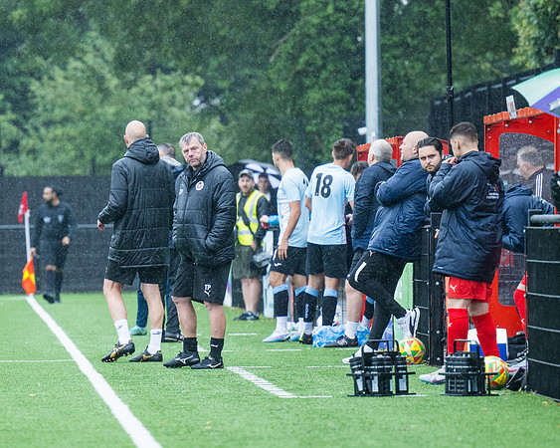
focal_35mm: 387
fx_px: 6411
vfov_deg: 4.0
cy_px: 200
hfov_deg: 5.0
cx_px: 185
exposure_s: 1/1000
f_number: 4
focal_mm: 200
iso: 1000
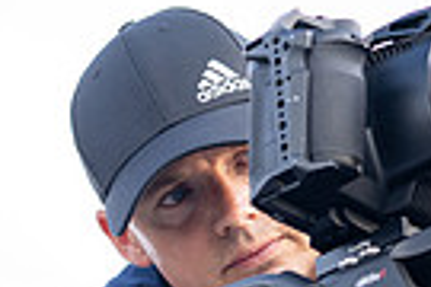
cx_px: -93
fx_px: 2574
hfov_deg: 9.4
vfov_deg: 6.4
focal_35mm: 215
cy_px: 241
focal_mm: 50
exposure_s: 1/100
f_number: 4.5
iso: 200
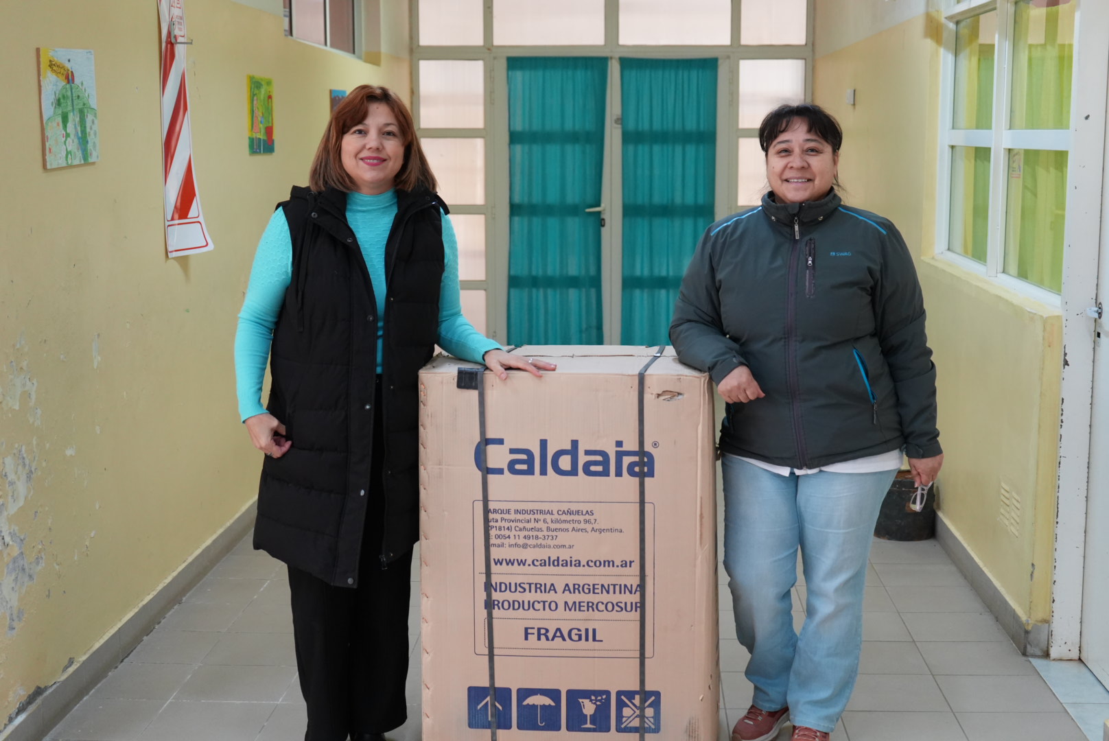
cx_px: 554
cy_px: 370
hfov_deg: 40.3
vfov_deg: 27.6
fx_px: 1511
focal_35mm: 49
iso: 3200
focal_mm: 49
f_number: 4.5
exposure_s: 1/50
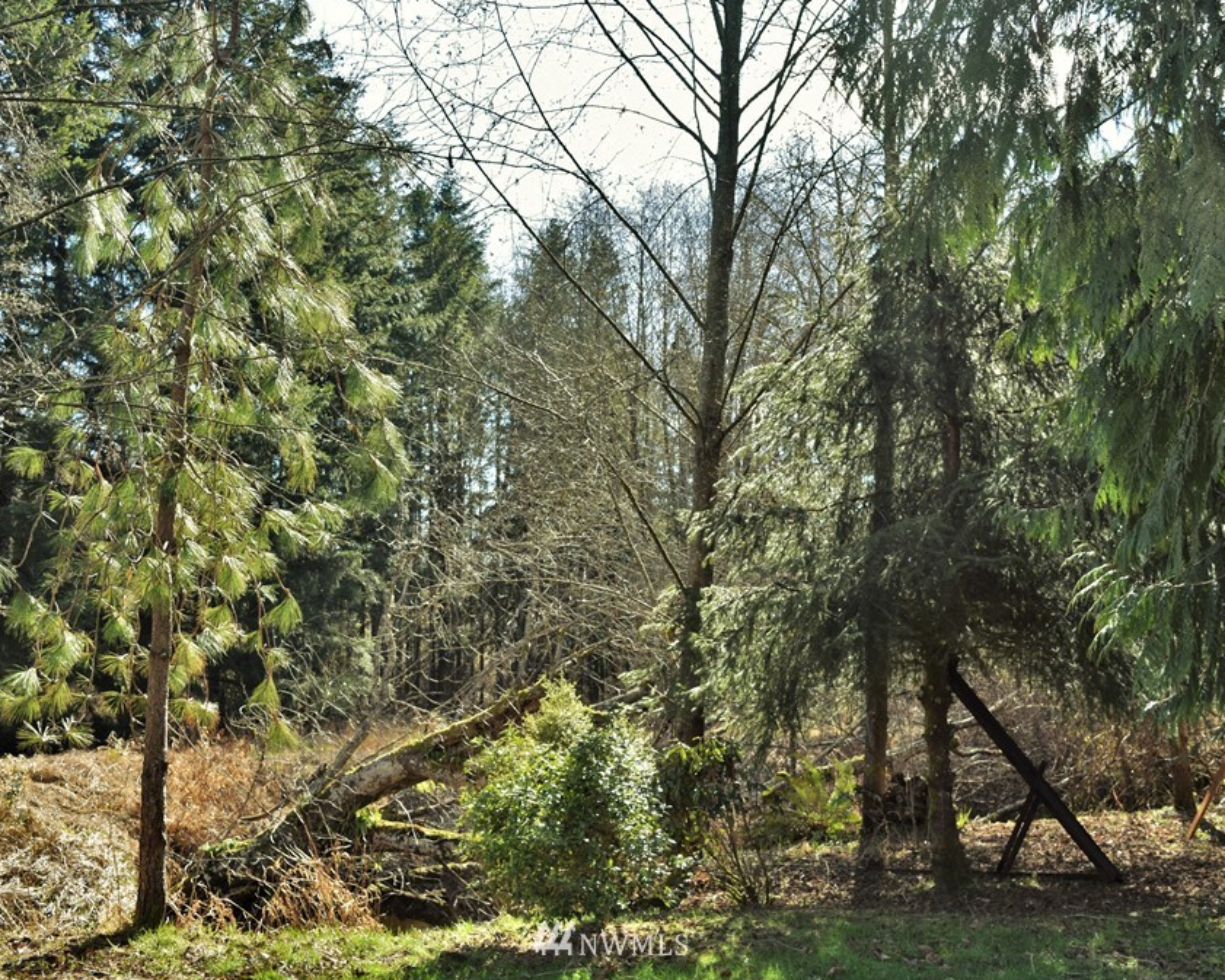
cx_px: 613
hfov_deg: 45.8
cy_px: 466
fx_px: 1450
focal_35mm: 40
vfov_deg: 37.3
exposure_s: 1/160
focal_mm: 22
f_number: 6.3
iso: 100
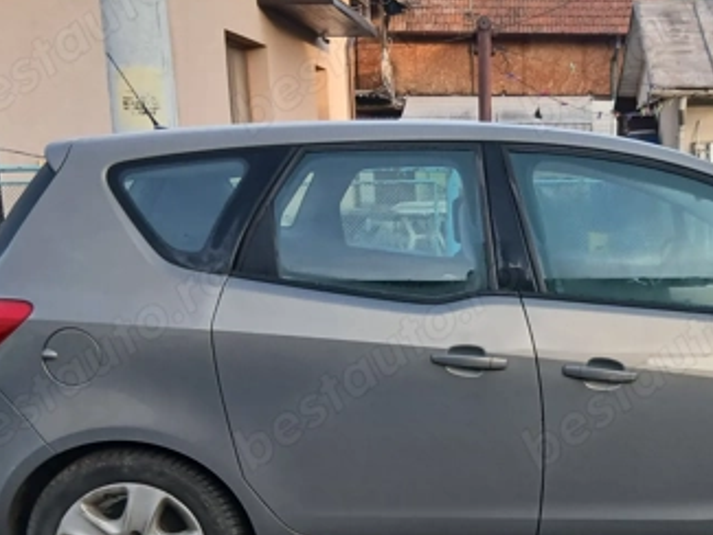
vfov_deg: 29.9
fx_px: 989
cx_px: 548
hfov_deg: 38.5
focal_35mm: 48
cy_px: 390
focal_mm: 3.98
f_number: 1.8
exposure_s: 1/50
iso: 20
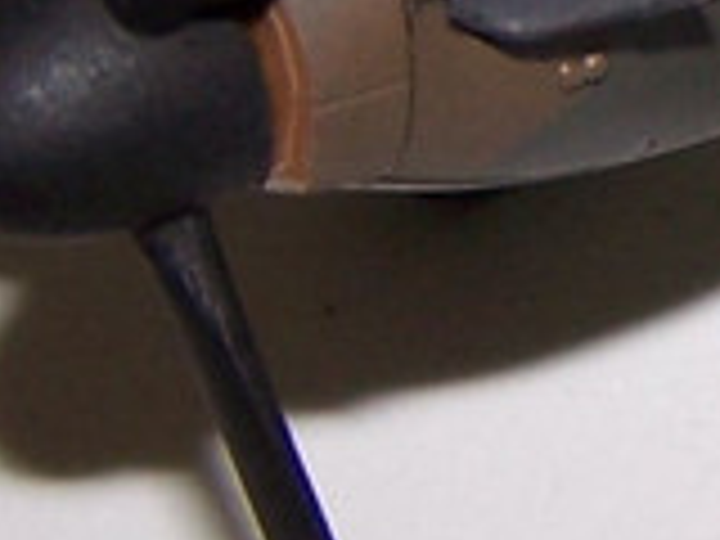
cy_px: -126
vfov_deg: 5.8
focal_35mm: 253
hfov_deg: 7.4
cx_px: 1604
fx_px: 5262
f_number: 2.8
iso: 80
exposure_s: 1/60
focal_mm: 6.3
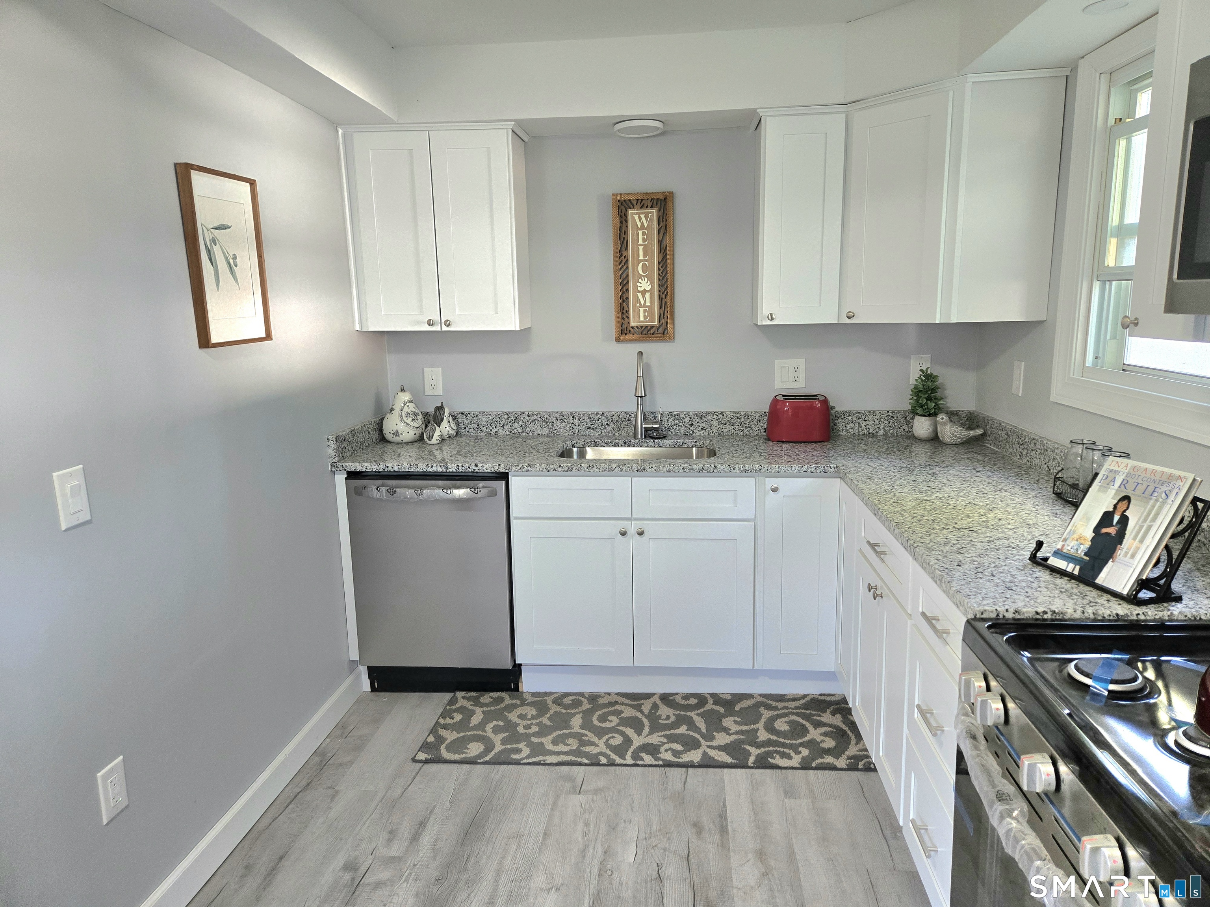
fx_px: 804
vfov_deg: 58.9
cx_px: 605
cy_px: 454
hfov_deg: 73.9
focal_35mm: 23
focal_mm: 5.4
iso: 500
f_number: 1.8
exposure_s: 1/120
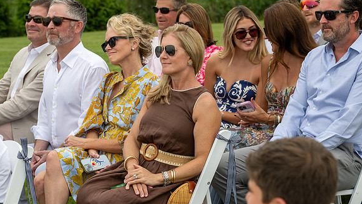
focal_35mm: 111
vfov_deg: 10.9
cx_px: 180
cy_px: 83
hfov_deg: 19.3
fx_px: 1065
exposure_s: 1/250
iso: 140
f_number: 8
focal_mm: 105
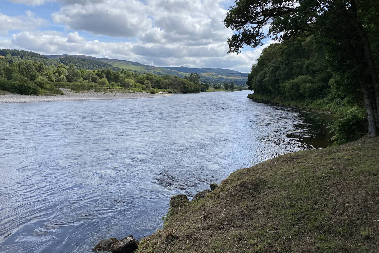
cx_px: 187
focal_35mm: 28
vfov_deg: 46.3
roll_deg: -1.8
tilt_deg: -4.2
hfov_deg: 65.5
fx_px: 295
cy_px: 114
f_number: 1.8
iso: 32
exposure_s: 1/3205
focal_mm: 4.25
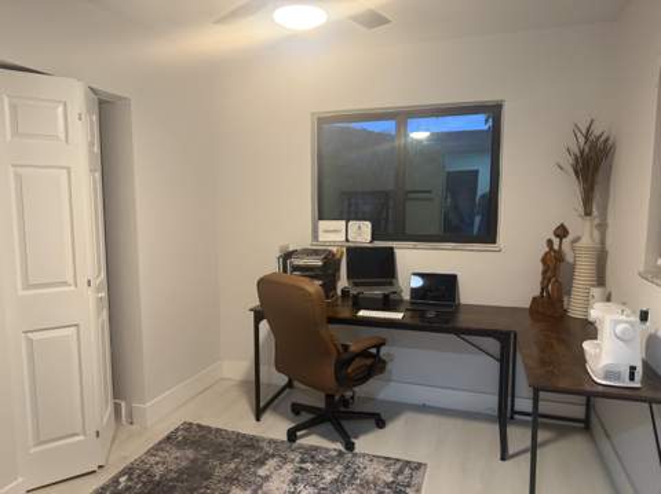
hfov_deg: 71.7
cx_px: 330
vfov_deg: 56.7
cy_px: 247
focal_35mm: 24
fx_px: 458
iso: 320
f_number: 1.78
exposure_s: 1/60
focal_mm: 6.76
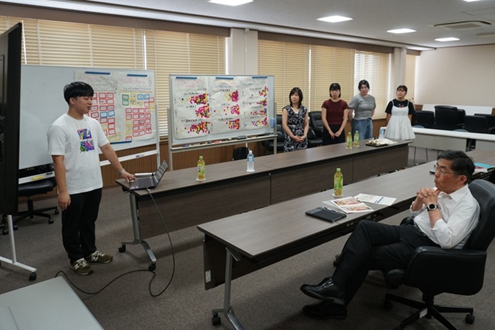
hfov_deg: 73.8
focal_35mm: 24
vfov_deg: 53.1
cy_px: 165
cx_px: 248
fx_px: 330
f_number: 4
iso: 640
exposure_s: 1/160
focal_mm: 16
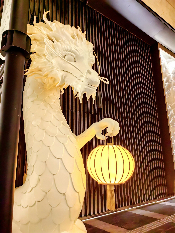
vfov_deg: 65.3
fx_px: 182
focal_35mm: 27
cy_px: 116
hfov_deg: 51.4
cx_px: 88
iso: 160
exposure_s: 1/333
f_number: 2
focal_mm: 5.75
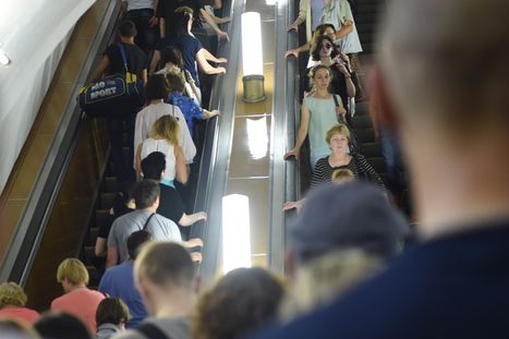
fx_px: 1484
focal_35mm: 105
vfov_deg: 13.0
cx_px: 129
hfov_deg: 19.3
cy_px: 174
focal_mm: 70
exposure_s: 1/200
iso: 2000
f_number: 3.2
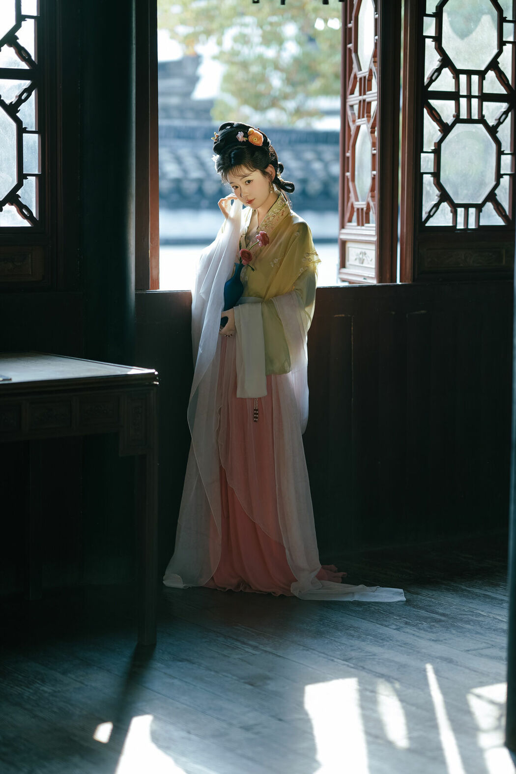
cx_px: 258
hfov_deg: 16.1
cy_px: 387
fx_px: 1827
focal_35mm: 85
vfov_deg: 23.9
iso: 125
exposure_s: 1/250
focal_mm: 85
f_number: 1.6
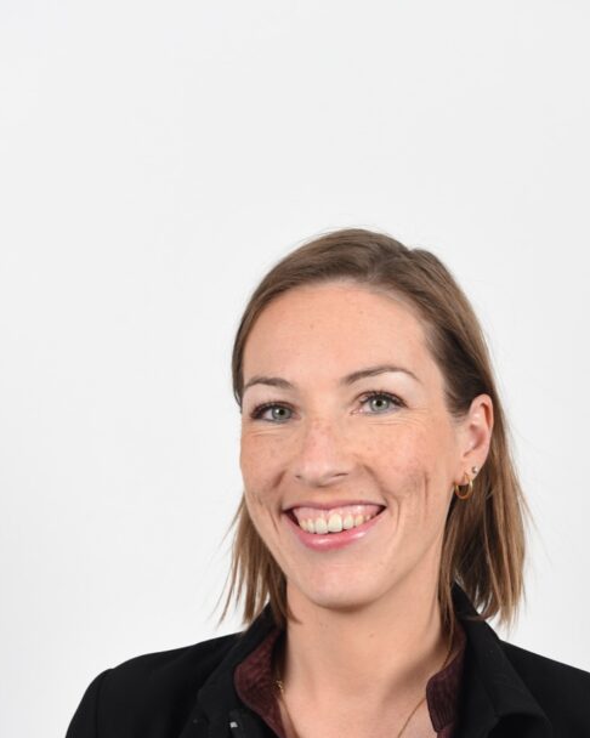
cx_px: 325
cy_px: 592
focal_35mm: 98
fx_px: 2140
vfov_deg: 19.4
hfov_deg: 15.7
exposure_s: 1/160
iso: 100
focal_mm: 62
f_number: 7.1
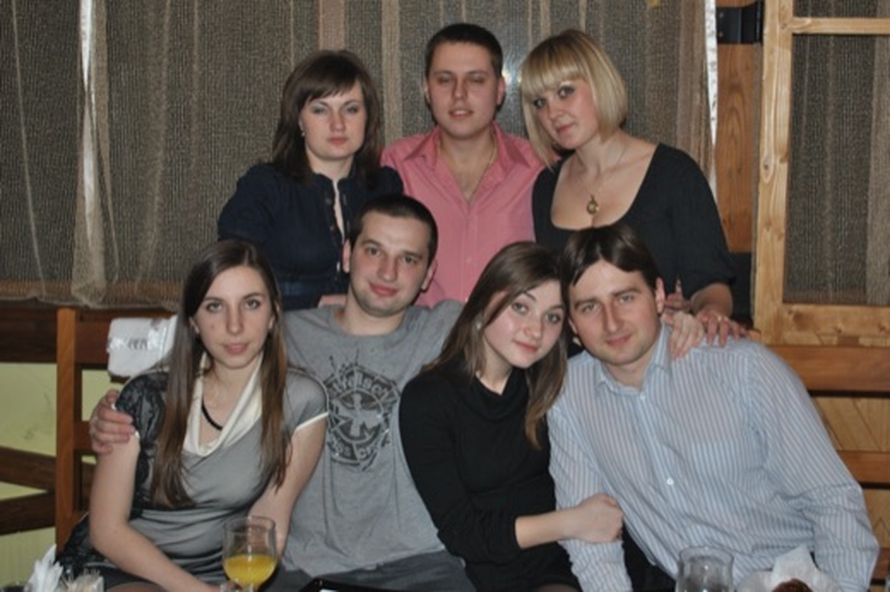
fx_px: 1075
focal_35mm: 44
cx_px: 445
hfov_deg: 45.0
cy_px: 296
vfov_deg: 30.8
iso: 200
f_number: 4.5
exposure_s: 1/60
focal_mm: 29
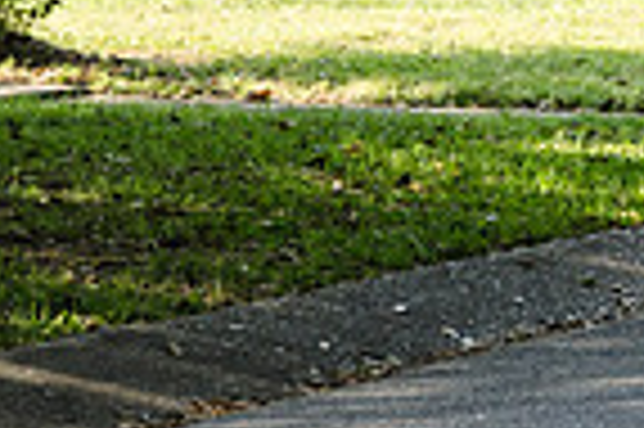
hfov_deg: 4.0
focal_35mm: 518
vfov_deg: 2.6
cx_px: 653
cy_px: -41
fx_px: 9256
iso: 800
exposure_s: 1/640
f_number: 5.6
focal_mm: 85
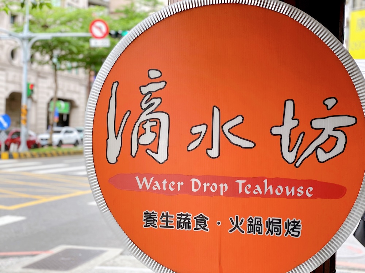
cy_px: 136
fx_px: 548
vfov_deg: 28.0
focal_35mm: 52
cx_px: 182
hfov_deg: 36.8
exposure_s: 1/122
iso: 25
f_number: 2
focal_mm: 6
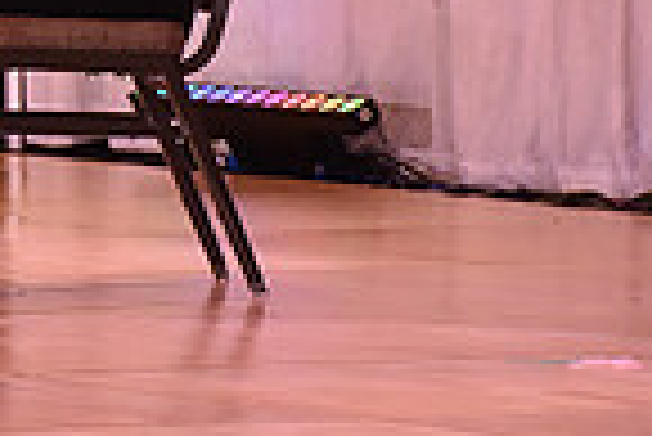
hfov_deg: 2.6
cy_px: -272
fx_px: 14503
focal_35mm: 800
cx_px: -639
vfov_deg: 1.7
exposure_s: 1/250
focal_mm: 200
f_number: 5
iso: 2000
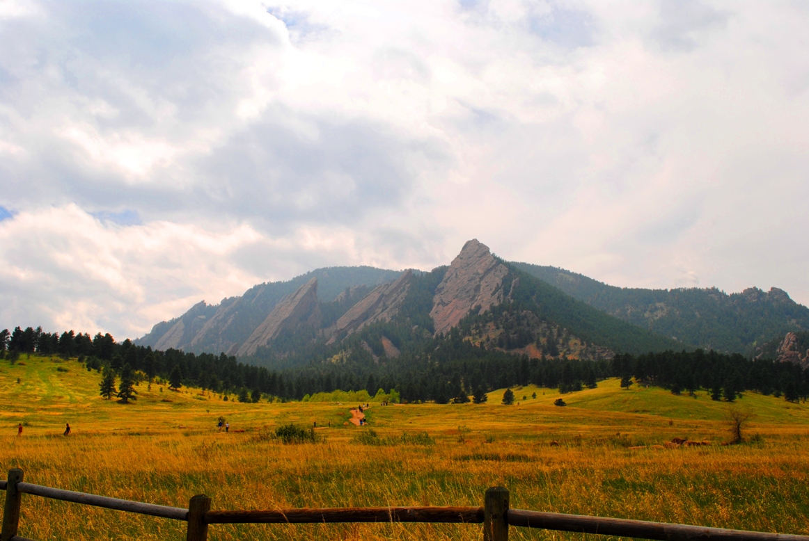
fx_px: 878
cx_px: 404
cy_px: 270
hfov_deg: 49.5
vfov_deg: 34.3
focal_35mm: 39
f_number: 11
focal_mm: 26
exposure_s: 1/200
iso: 100
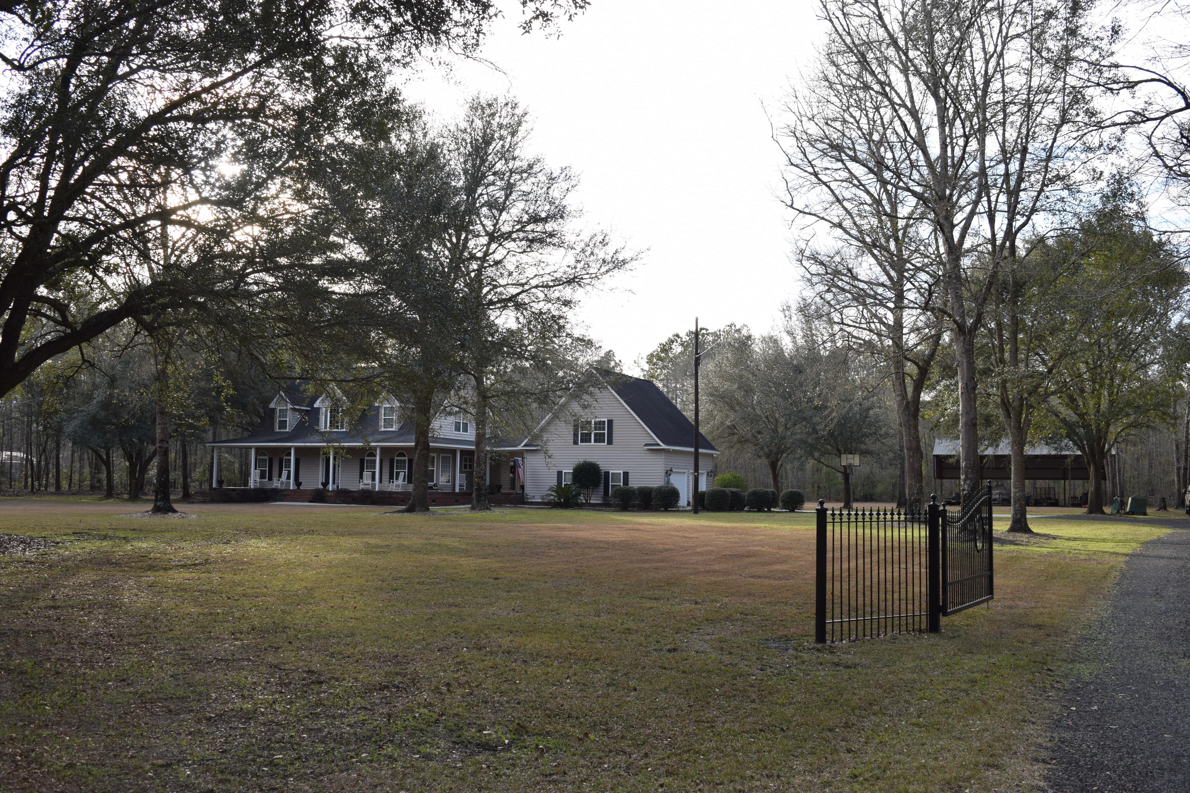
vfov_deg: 40.0
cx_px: 595
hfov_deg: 57.2
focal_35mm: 33
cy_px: 396
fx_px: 1091
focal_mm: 22
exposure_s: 1/125
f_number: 5.6
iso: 110
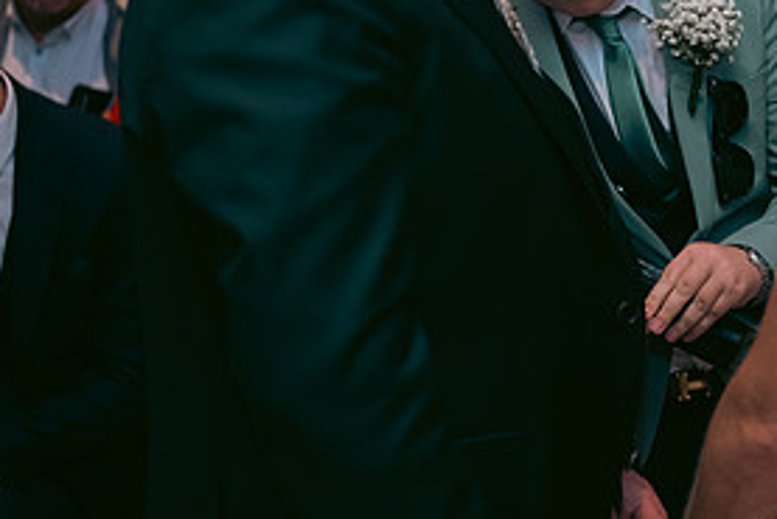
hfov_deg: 17.7
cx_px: 606
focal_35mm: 115
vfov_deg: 11.9
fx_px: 2483
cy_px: 100
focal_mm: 55
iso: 800
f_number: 3.5
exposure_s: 1/160
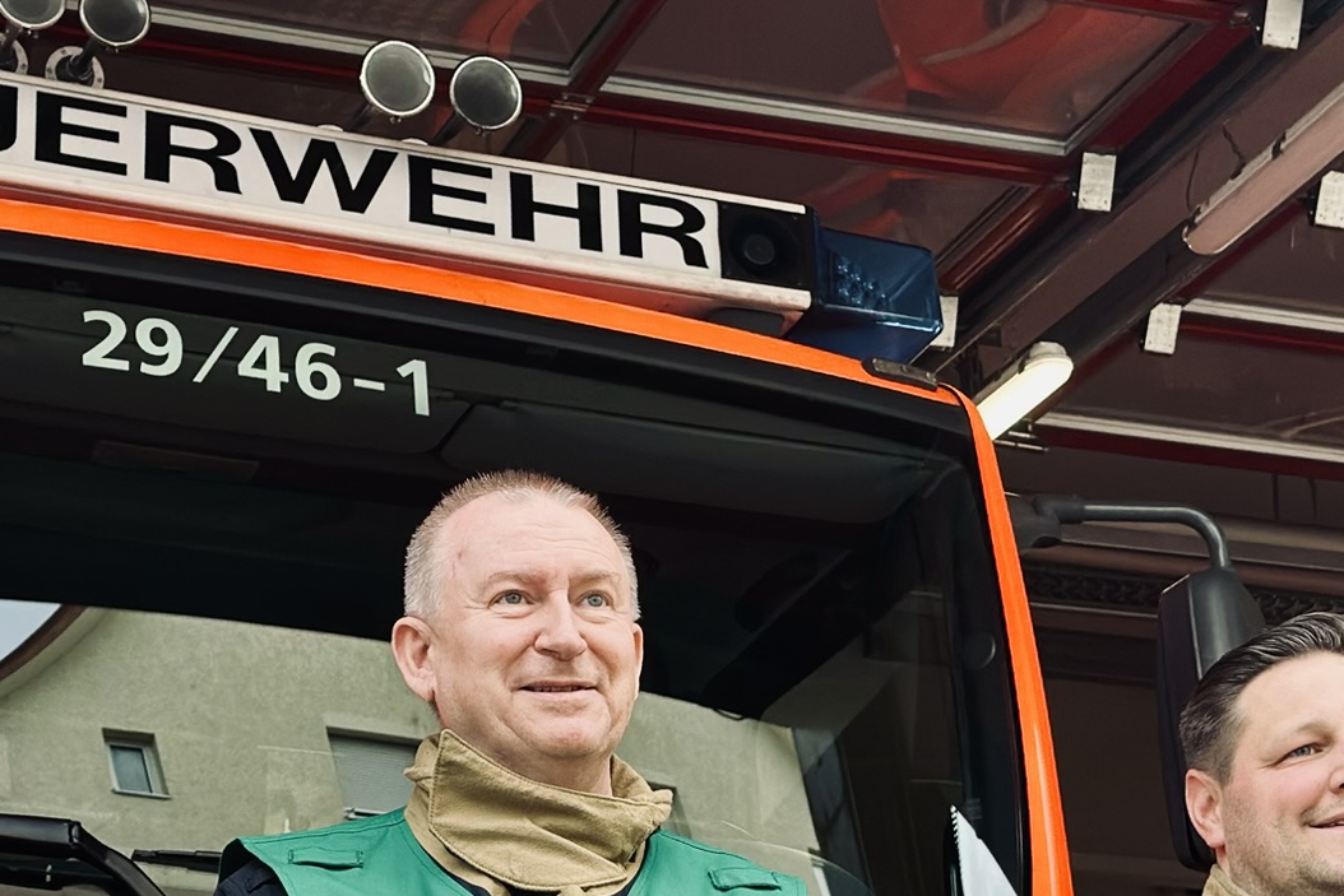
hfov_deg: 21.0
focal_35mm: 97
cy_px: 826
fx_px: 3622
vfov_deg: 14.0
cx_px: 474
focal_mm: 6.86
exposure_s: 1/409
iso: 80
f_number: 1.78
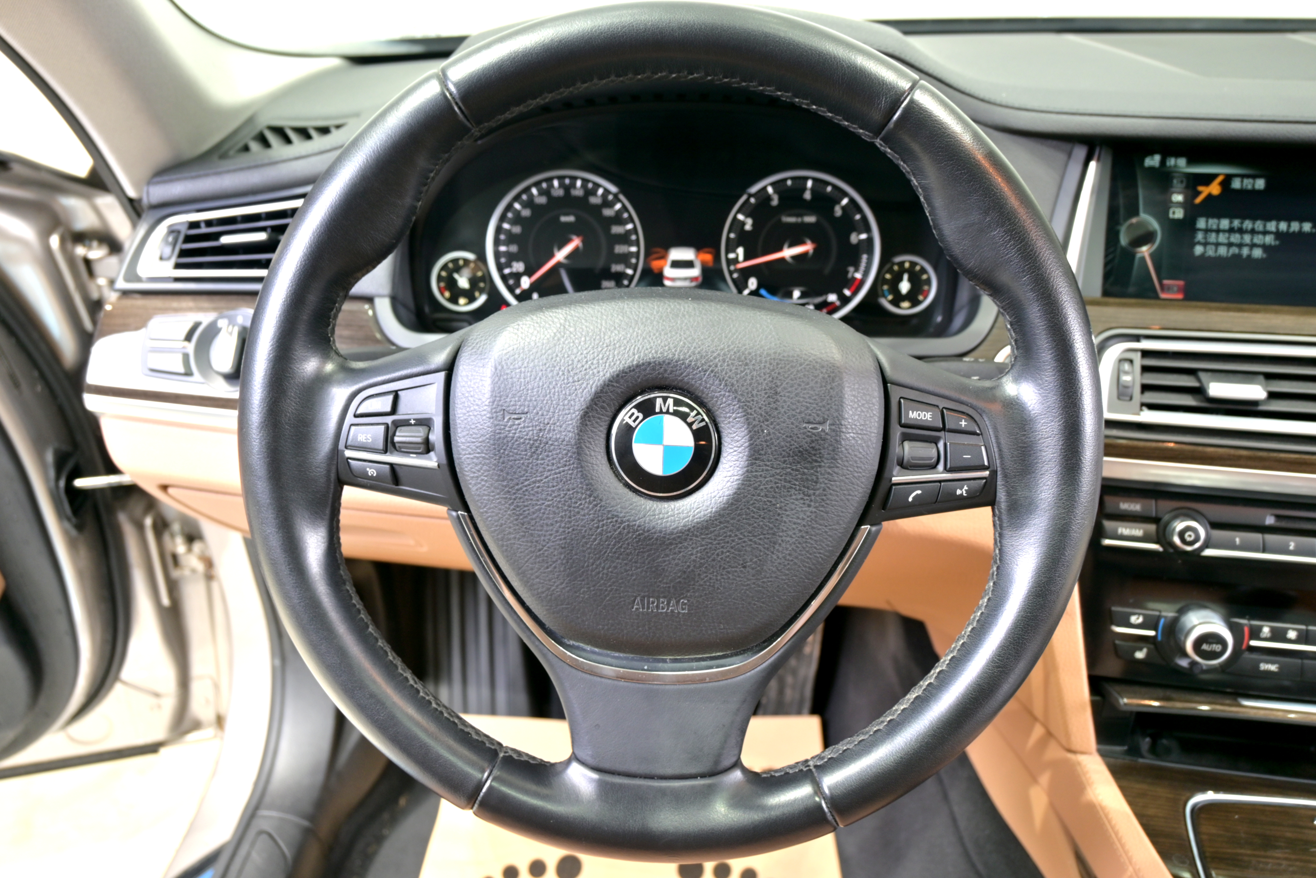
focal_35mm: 30
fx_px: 1097
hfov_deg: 61.9
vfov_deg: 43.6
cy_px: 439
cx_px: 658
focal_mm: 20
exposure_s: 1/25
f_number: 4
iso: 125
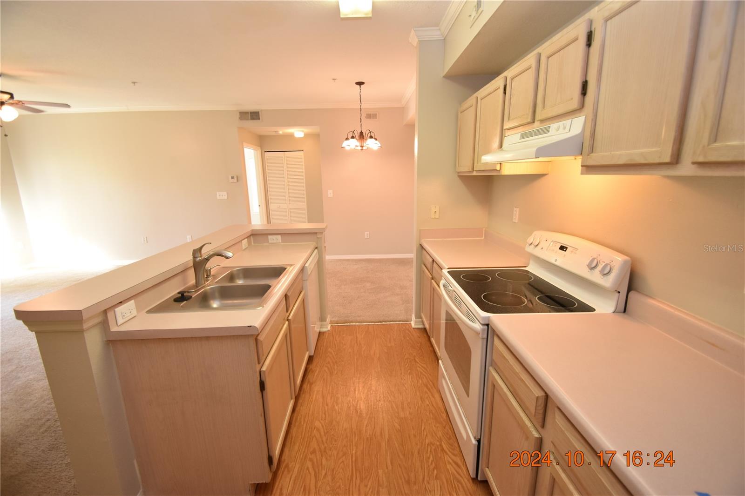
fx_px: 310
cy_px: 248
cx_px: 372
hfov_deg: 100.4
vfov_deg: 77.3
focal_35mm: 15
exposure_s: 1/60
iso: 800
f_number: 3.5
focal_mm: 10
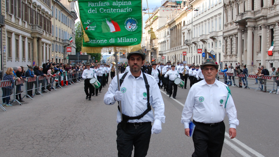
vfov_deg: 24.5
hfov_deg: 42.1
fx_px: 361
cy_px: 88
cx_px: 163
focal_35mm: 49
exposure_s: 1/250
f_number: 8
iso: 800
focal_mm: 21
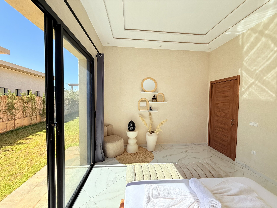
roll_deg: -1.3
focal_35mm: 14
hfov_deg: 102.1
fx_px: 112
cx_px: 138
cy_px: 104
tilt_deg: -2.1
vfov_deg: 85.7
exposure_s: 1/590
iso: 50
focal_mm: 2.22
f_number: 2.2
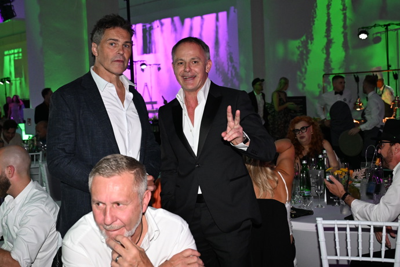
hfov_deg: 40.3
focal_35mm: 49
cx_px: 200
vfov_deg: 27.5
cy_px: 134
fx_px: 544
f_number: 4.5
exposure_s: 1/200
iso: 2500
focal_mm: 33
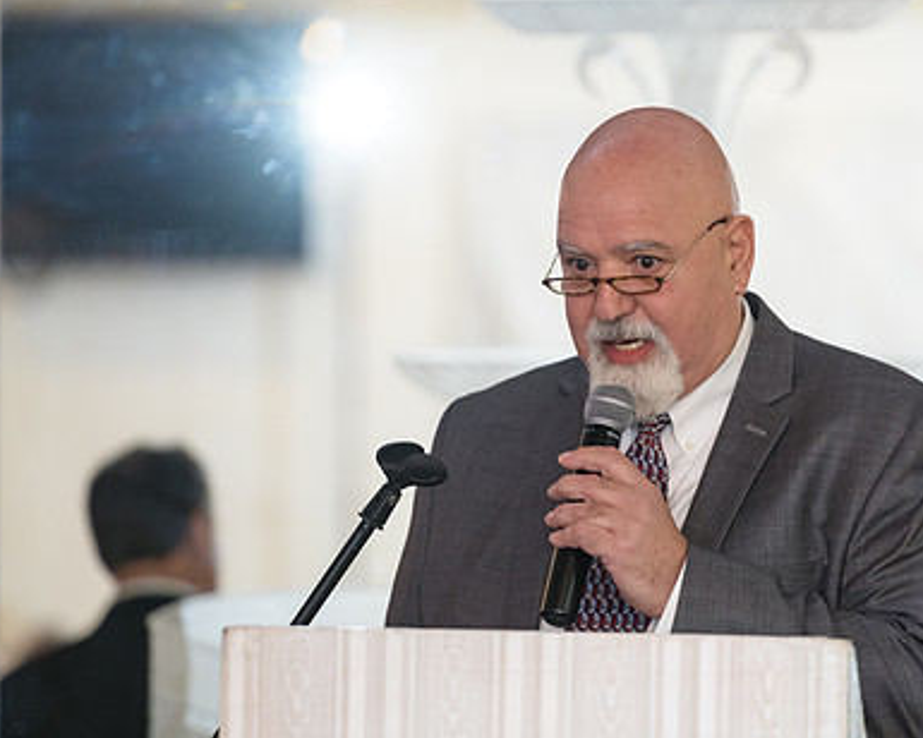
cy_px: 377
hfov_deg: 6.8
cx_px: 640
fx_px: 7731
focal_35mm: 283
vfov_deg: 5.5
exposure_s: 1/125
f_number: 3.2
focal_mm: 200
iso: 1000
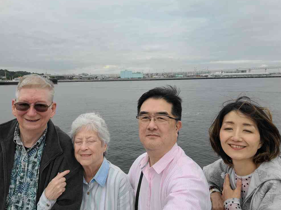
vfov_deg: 53.0
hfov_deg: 67.3
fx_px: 211
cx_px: 141
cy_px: 105
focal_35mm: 26
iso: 50
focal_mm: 3.3
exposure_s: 1/939
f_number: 2.2
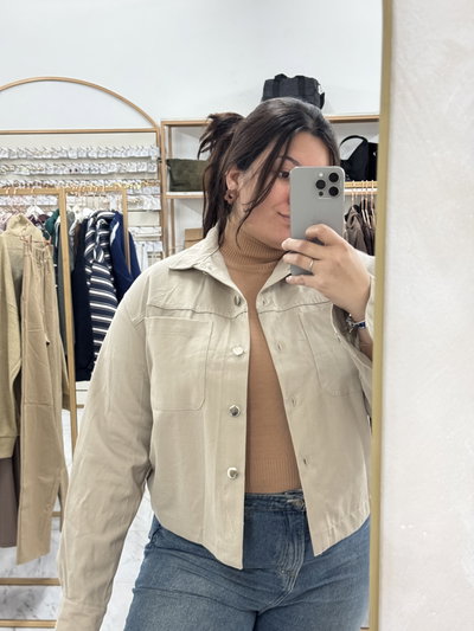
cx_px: 237
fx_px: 876
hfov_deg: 30.3
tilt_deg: -7.8
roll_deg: +1.5
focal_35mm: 48
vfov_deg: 39.6
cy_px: 316
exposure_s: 1/33
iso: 400
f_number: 1.78
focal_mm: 6.76
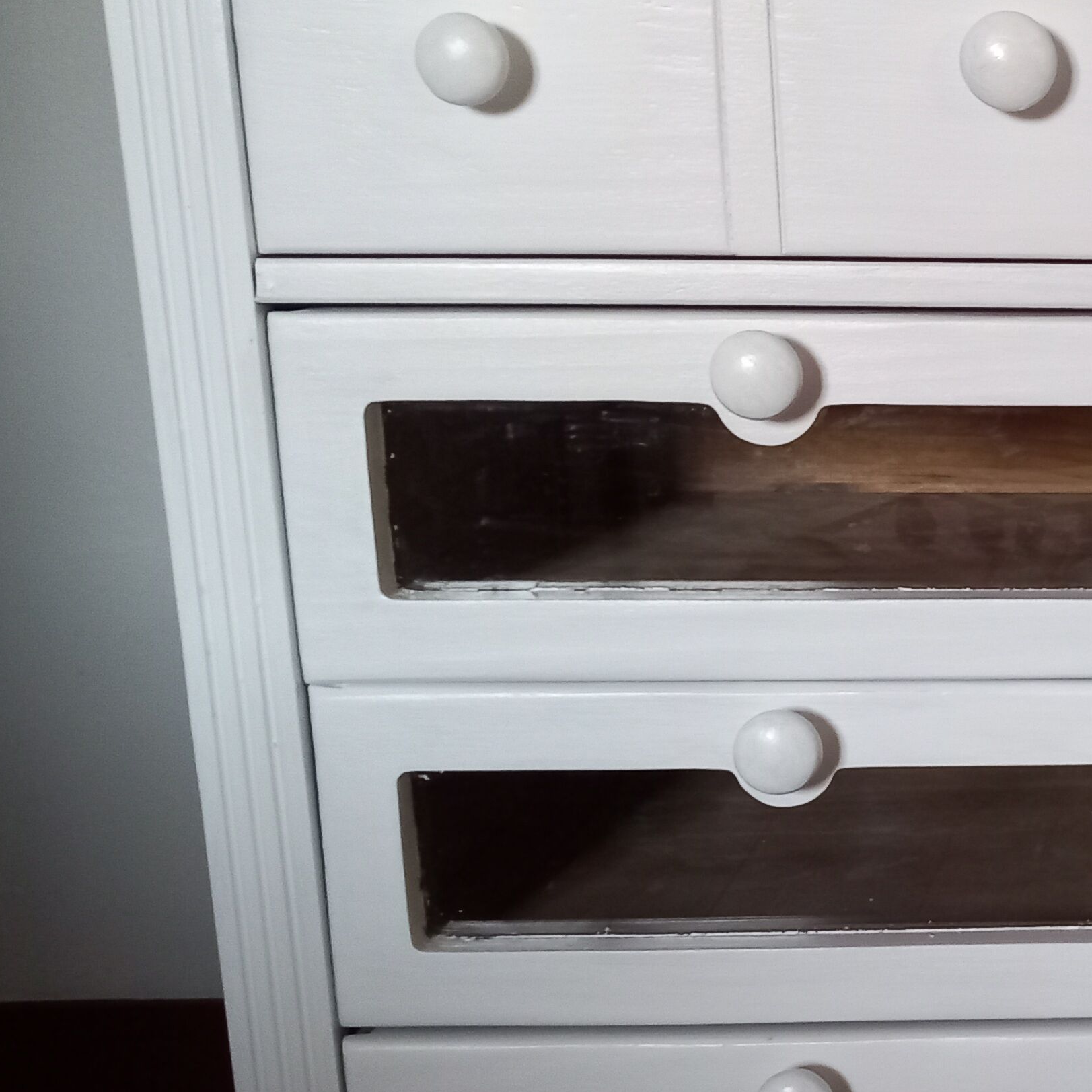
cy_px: 628
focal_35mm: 60
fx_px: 2141
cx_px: 1271
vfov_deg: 28.6
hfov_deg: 25.9
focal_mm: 4
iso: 400
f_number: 1.8
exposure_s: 1/25
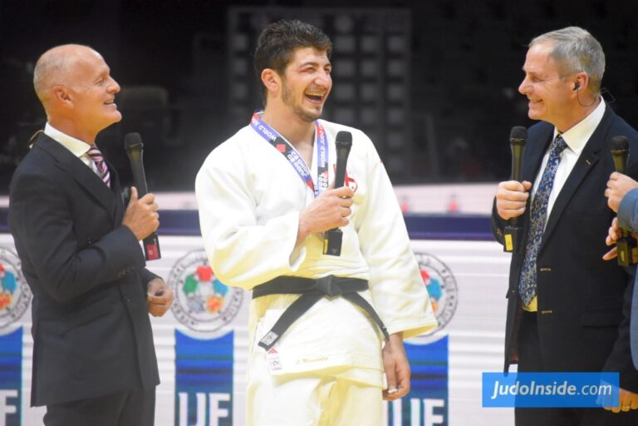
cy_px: 213
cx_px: 319
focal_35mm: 360
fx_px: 6380
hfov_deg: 5.7
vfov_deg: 3.8
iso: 3200
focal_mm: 240
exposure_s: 1/800
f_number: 6
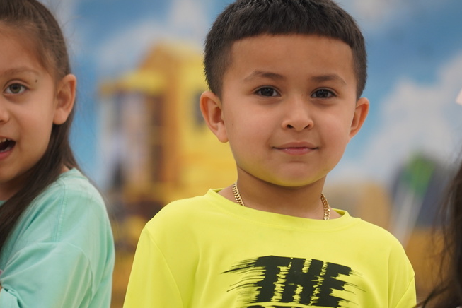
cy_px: 201
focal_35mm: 163
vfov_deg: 8.4
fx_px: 2093
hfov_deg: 12.6
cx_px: 256
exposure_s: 1/160
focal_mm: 104
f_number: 4
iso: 1000
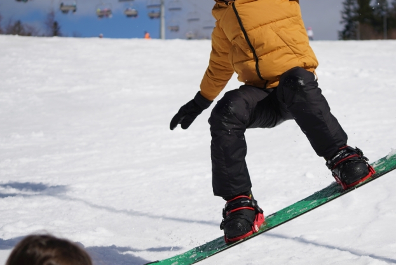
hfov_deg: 17.7
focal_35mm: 115
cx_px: 278
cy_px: 121
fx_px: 1266
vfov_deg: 11.9
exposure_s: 1/2500
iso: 160
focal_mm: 70
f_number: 4
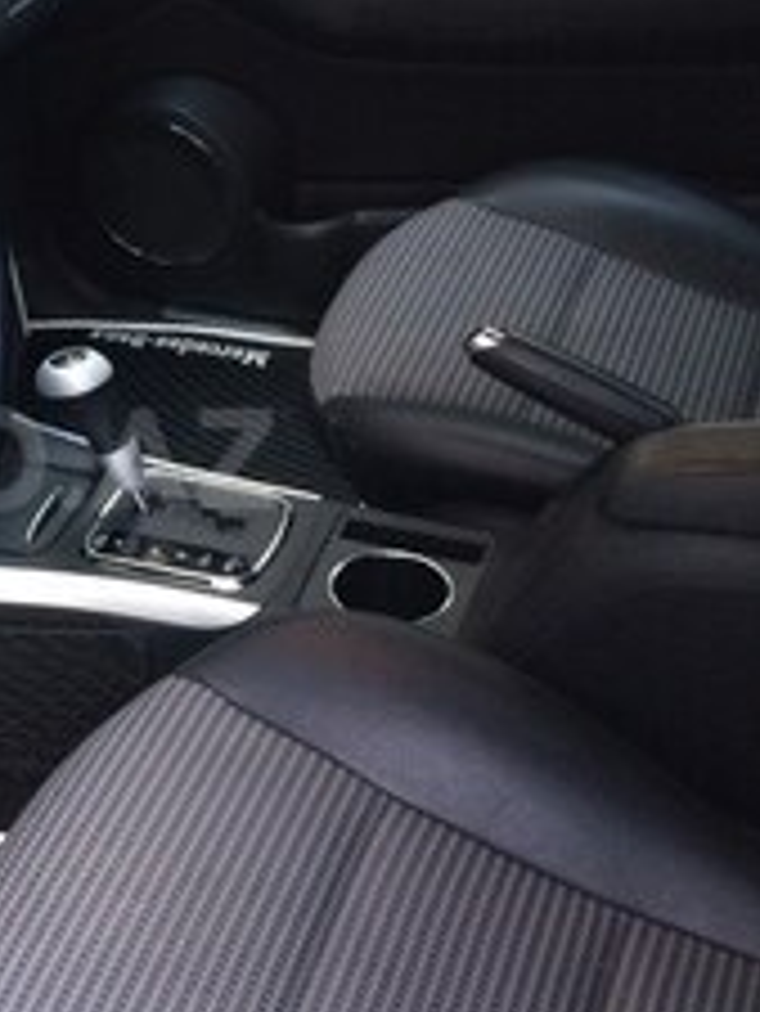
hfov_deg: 21.8
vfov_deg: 30.2
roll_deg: +6.9
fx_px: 1872
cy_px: 459
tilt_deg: -31.1
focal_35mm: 64
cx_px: -72
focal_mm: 4.15
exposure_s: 1/33
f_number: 2.2
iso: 125
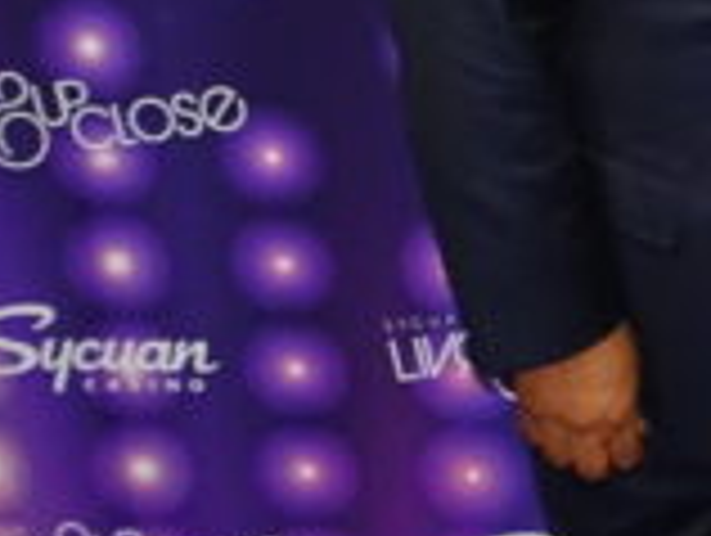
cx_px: 1280
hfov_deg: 16.3
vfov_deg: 14.3
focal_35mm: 101
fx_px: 2078
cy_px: -77
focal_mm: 4.1
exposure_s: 1/30
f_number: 3.5
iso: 500
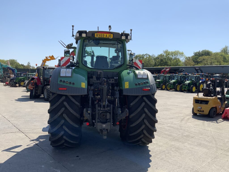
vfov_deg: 48.2
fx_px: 192
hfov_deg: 61.7
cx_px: 114
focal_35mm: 29
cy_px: 86
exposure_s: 1/1984
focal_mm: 3
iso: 20
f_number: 1.8
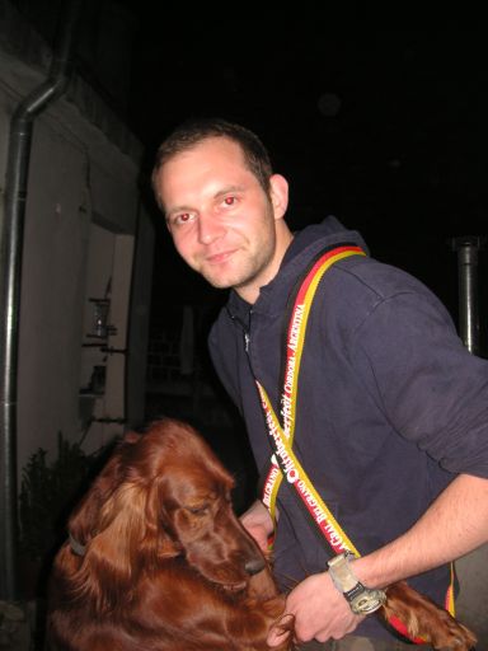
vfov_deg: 50.1
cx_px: 244
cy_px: 326
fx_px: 695
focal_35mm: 37
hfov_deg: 38.7
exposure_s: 1/45
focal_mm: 6.1
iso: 50
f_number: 2.8
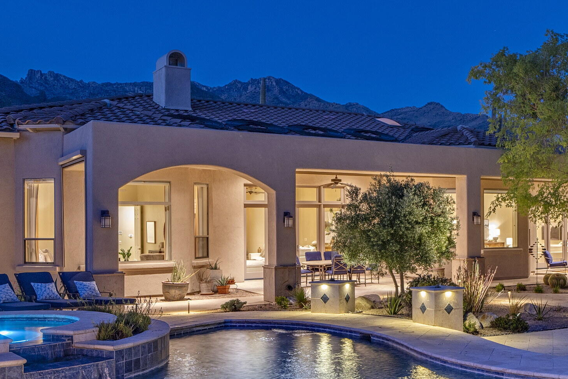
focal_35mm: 46
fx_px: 726
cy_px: 244
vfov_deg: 29.1
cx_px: 448
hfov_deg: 41.1
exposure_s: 1.6
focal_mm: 24
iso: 200
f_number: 4
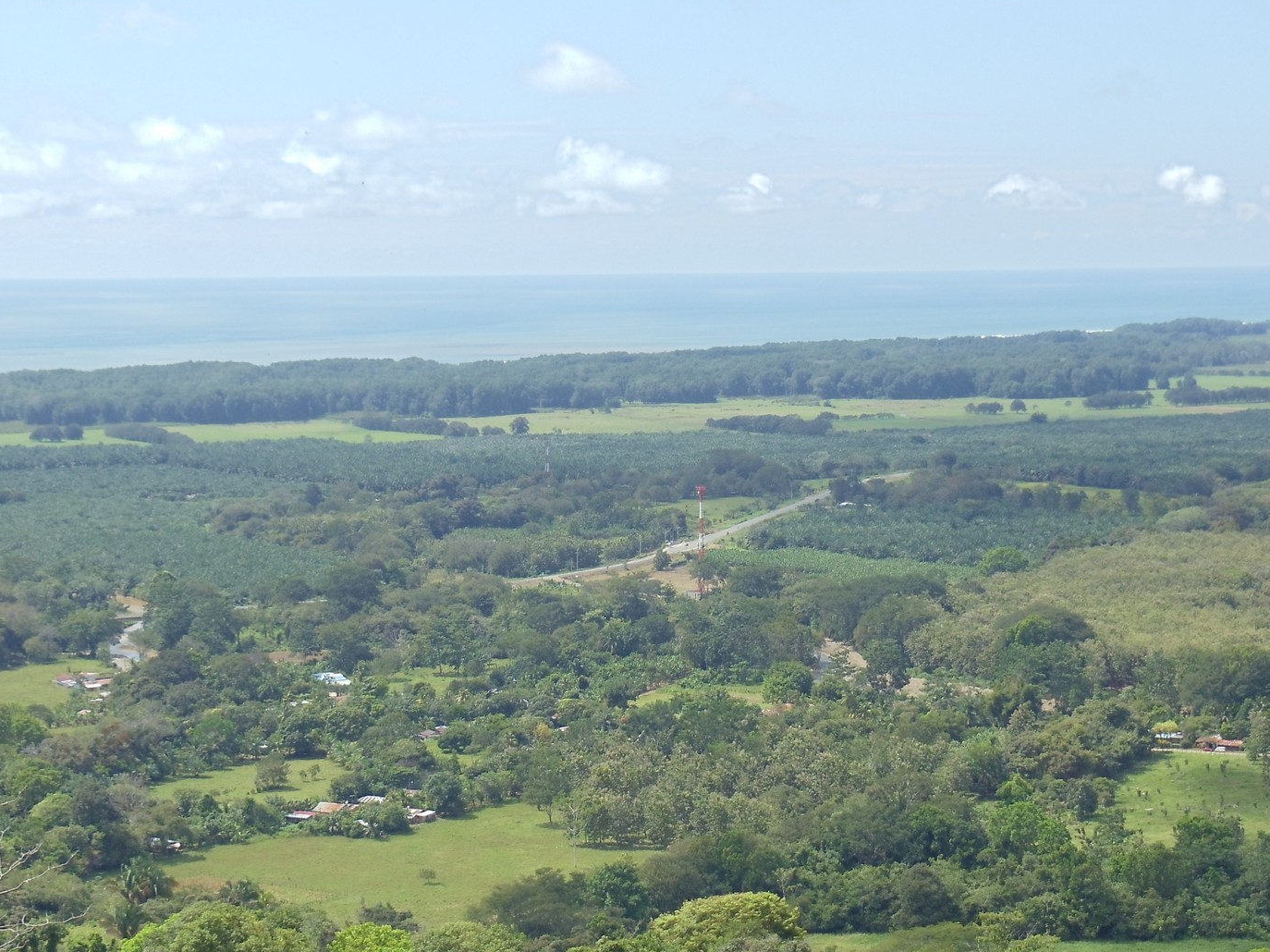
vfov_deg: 14.0
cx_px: 700
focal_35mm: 106
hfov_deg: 18.5
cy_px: 545
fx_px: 3888
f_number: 9.3
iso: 80
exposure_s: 1/100
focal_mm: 12.35
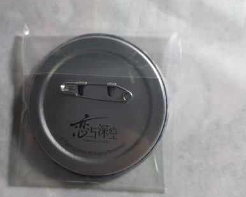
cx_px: 122
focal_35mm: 31
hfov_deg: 57.2
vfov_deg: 47.1
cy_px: 100
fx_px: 226
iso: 200
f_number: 1.7
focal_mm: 6.3
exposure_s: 1/120
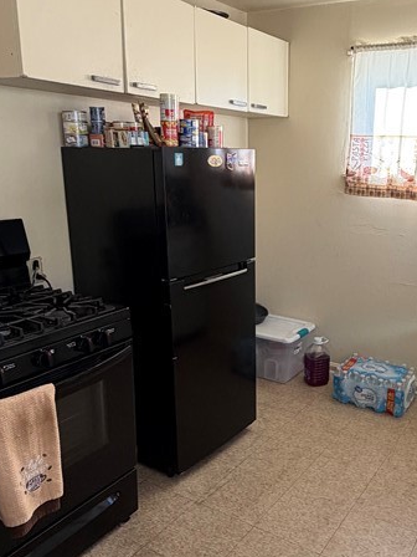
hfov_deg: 42.8
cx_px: 310
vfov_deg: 56.8
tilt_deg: -14.1
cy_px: 286
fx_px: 514
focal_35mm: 32
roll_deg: -2.4
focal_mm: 2.22
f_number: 2.2
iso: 160
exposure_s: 1/121
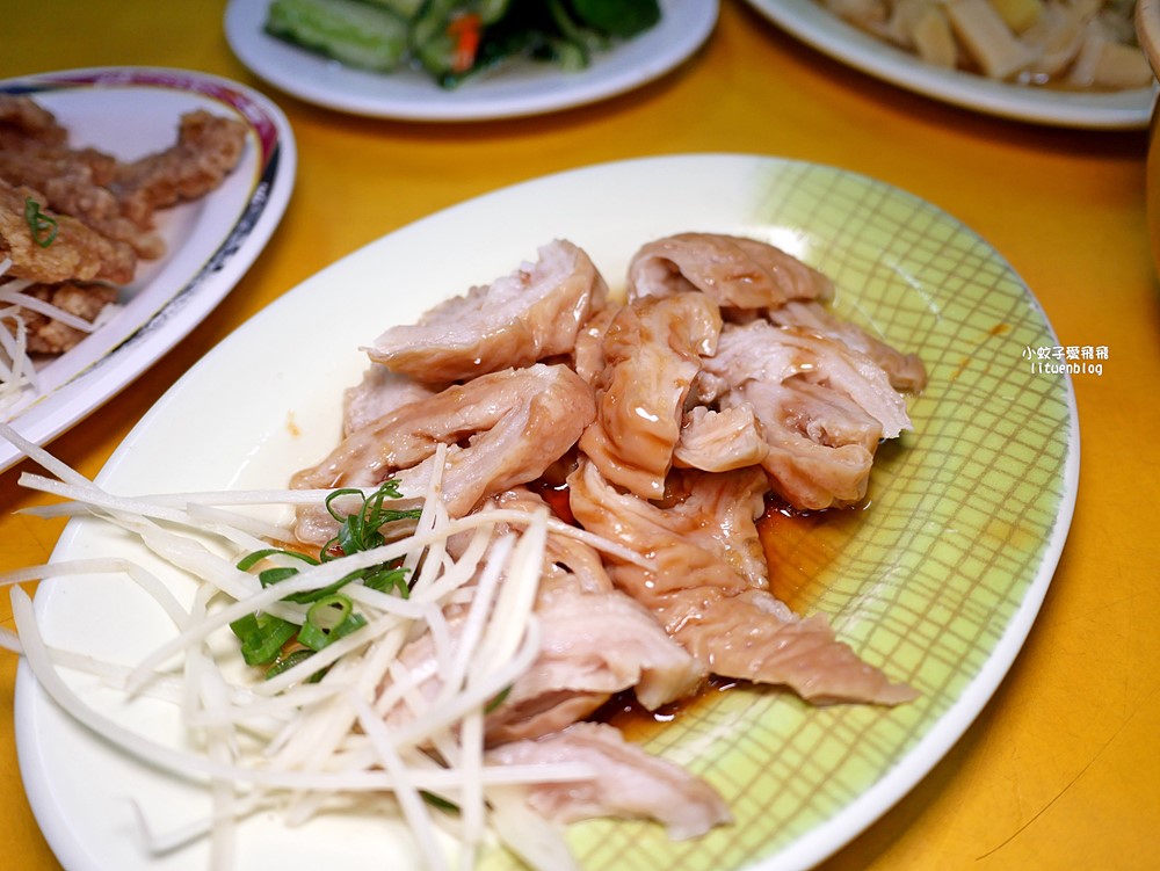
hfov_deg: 63.4
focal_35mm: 28
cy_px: 436
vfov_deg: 49.8
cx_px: 580
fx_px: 939
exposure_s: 1/100
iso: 200
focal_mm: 14
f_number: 2.5
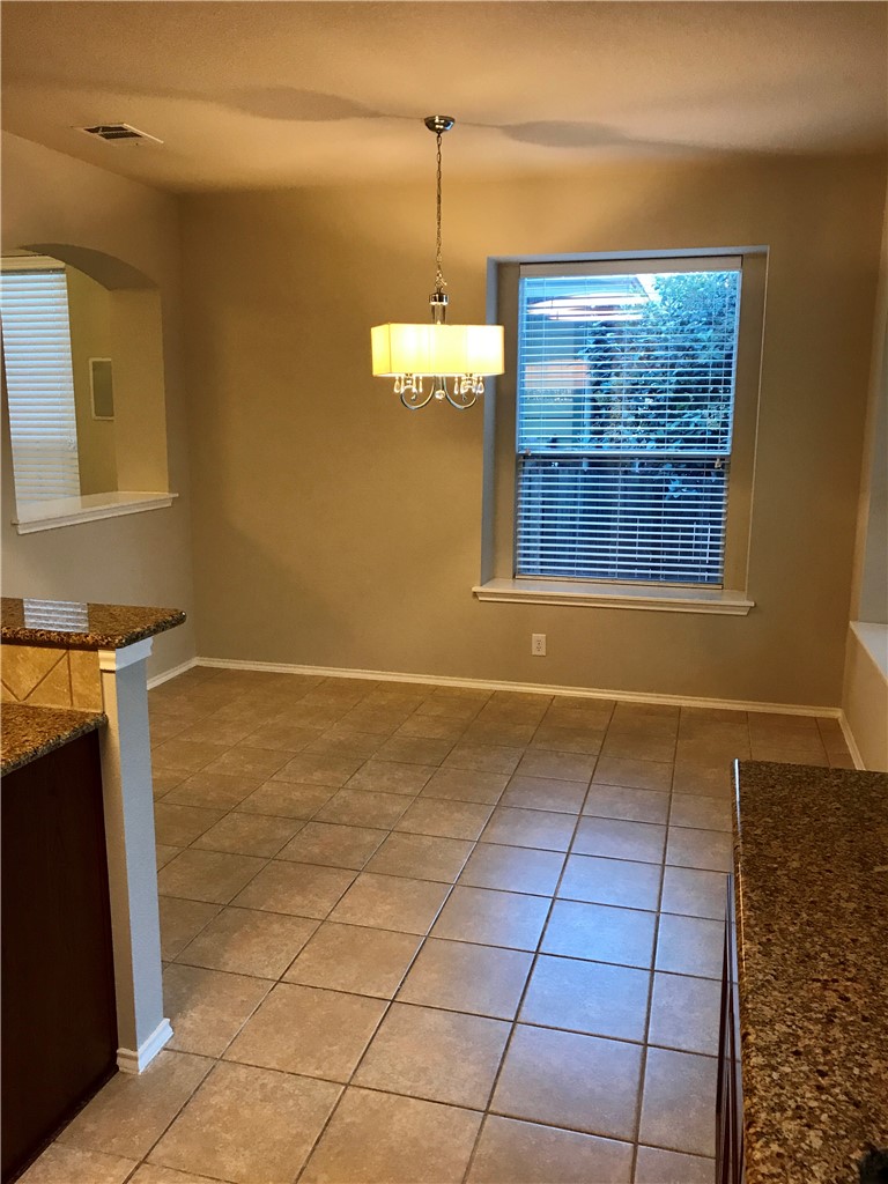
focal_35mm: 28
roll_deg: -0.3
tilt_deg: -10.3
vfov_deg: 63.4
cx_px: 444
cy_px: 592
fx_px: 958
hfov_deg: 49.7
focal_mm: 3.99
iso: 40
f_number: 1.8
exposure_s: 1/17
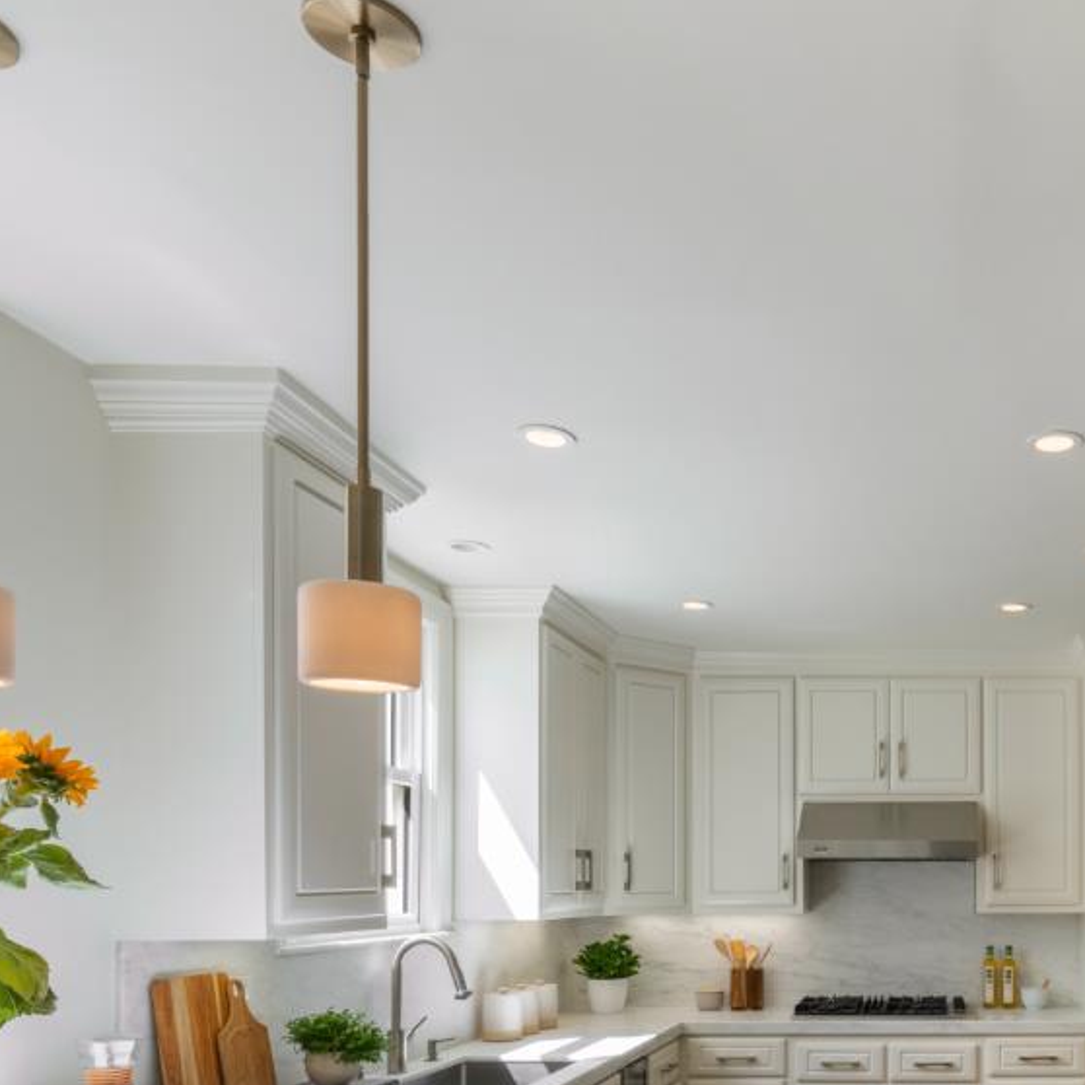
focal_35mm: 32
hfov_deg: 46.8
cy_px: 874
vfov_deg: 48.1
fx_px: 1135
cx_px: 945
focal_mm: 14
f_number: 16
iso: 160
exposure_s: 1/13
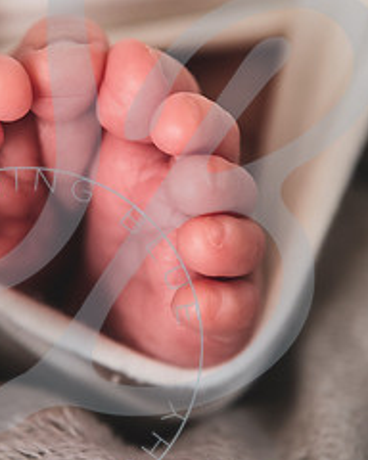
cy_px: 199
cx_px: 111
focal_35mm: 123
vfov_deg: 15.6
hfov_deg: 12.5
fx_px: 1675
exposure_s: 1/200
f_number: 5.6
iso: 1000
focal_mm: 70
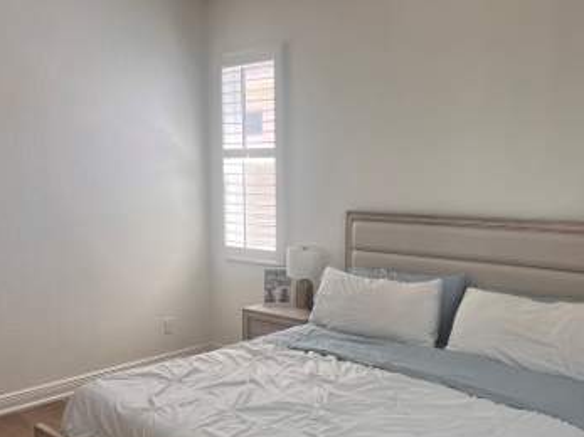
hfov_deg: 51.1
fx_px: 607
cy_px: 274
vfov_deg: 39.4
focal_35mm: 36
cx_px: 343
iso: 64
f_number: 1.5
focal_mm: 5.7
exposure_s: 1/150
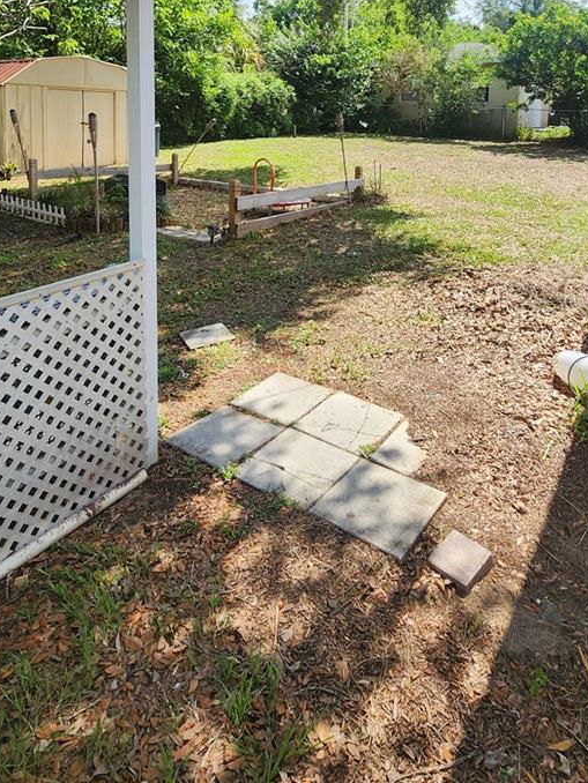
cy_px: 173
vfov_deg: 67.9
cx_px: 337
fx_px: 521
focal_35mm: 23
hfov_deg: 58.7
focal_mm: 2.2
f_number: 2.2
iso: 50
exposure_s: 1/1019
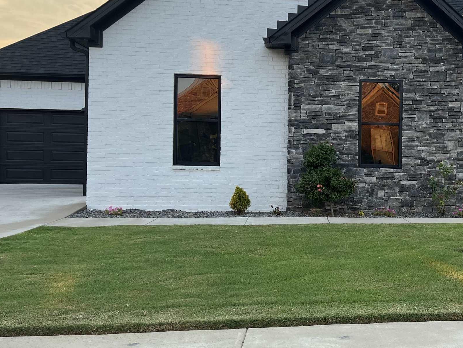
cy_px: 162
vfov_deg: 29.1
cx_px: 383
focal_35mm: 50
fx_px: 669
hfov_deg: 36.6
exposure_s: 1/219
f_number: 1.5
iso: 40
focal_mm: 5.7
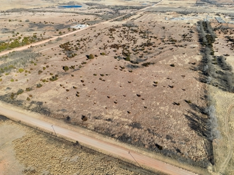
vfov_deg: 56.8
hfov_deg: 71.6
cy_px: 88
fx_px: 162
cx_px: 117
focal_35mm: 24
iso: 130
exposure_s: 1/3000
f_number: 1.7
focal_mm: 6.72
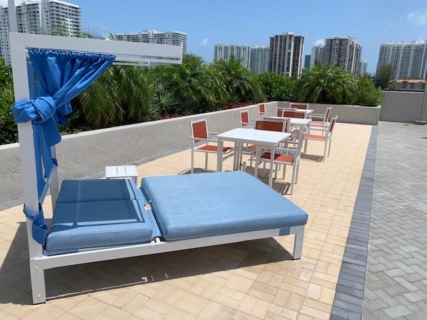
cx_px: 214
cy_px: 160
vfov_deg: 53.1
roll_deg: -2.3
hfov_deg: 67.3
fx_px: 321
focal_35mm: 26
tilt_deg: -13.9
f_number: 1.8
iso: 25
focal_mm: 4.25
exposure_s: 1/4274
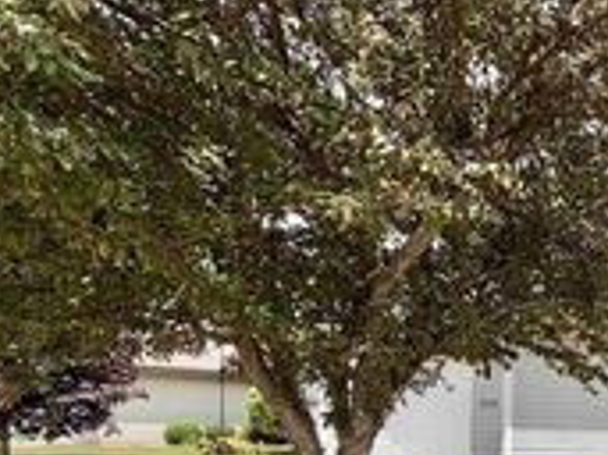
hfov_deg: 33.5
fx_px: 720
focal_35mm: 41
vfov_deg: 32.9
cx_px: 789
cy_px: 428
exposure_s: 1/770
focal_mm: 2.22
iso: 25
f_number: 2.2
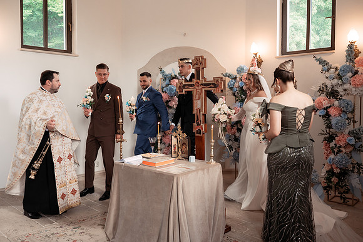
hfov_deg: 61.8
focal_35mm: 30
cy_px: 112
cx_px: 168
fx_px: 303
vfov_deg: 43.5
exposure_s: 1/200
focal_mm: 28
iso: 1600
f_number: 3.5
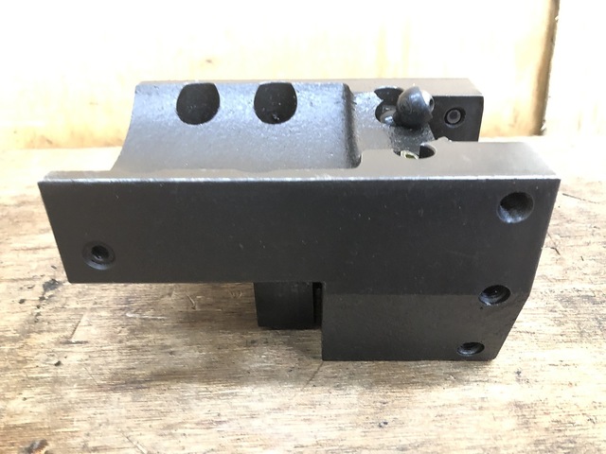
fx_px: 490
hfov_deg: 63.4
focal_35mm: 28
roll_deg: +0.4
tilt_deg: -32.1
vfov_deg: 49.7
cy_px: 227
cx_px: 303
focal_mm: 3.99
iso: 500
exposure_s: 1/30
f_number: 1.8
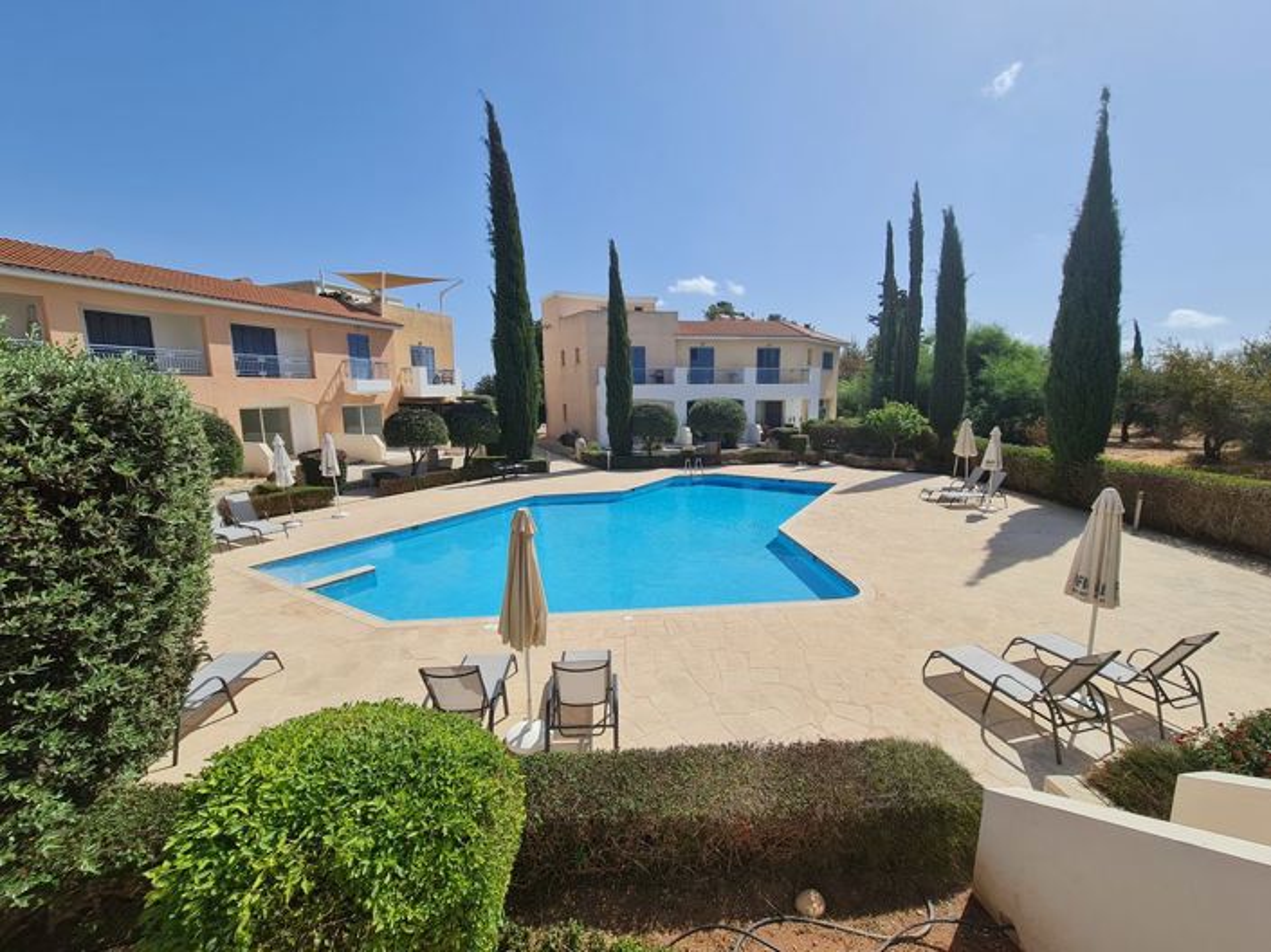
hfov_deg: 106.2
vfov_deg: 89.9
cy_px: 476
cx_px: 636
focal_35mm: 13
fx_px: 477
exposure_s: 1/2856
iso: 64
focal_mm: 2.2
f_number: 2.2
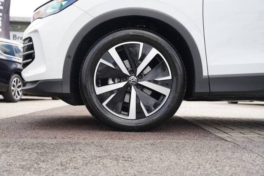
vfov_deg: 30.1
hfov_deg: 44.0
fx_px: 327
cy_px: 88
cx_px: 132
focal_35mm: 45
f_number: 4.5
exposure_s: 1/80
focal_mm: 44.6
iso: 100
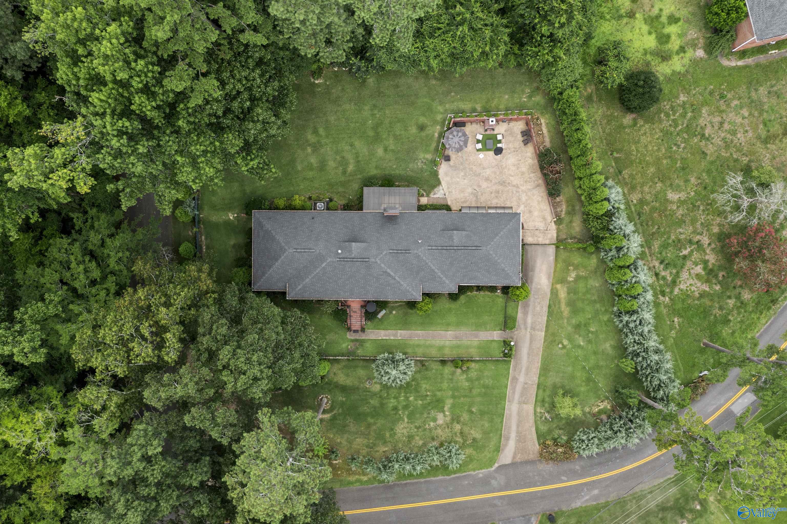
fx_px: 612
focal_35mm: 28
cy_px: 262
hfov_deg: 65.5
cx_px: 394
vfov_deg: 46.4
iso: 100
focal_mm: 10.26
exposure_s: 1/50
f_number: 3.2
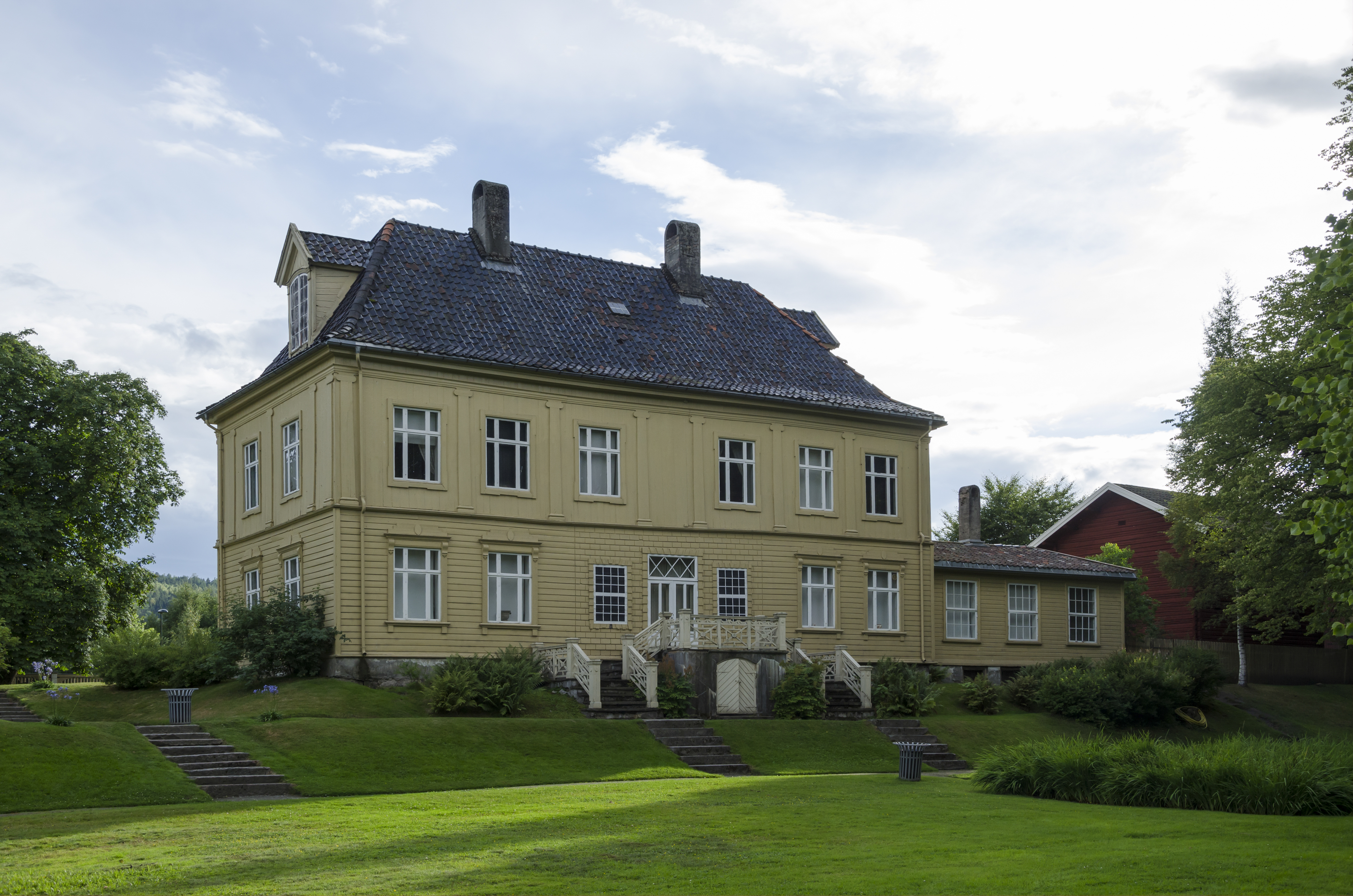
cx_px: 676
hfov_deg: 46.5
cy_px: 448
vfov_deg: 31.8
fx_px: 1575
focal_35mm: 42
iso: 200
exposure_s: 1/320
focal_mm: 28
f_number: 8
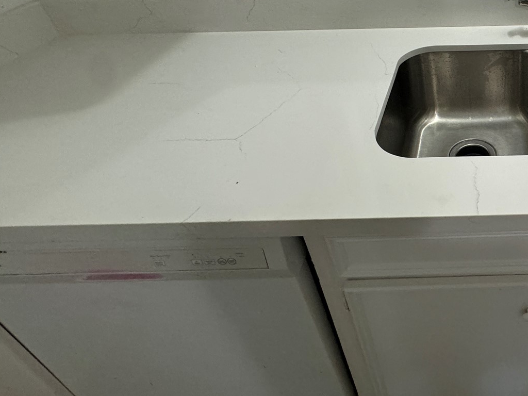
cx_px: 488
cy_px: 55
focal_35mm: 28
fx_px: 427
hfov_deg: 54.1
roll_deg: +0.8
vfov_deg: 45.9
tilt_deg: -30.0
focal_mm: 2.22
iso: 250
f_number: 2.2
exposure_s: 1/120
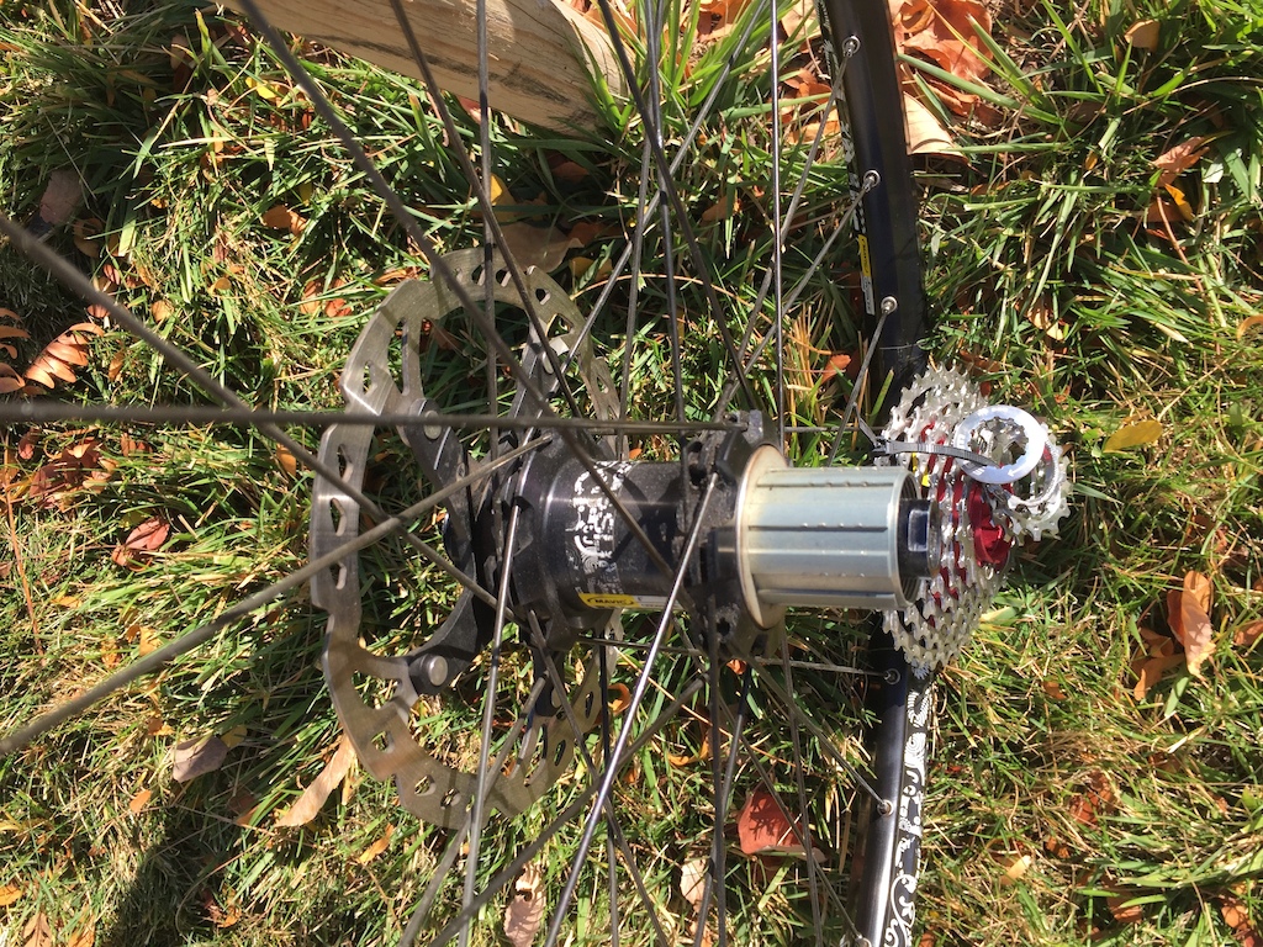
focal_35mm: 29
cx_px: 632
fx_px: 1058
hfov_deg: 61.7
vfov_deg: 48.2
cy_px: 474
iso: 32
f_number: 2.2
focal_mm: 4.15
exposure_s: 1/791
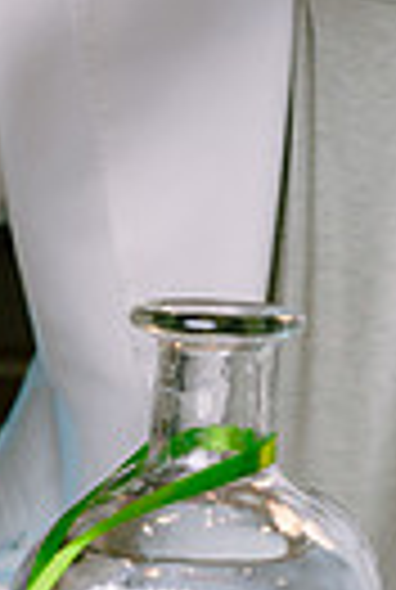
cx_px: 315
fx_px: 1969
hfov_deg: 11.4
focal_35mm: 120
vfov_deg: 16.9
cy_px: 104
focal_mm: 35
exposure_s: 1/160
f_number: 5.6
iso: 200
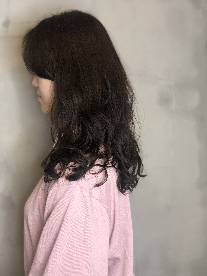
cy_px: 138
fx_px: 415
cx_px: 104
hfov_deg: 28.0
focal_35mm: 52
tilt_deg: -5.9
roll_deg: +3.1
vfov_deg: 36.8
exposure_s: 1/33
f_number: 2.4
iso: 100
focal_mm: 6
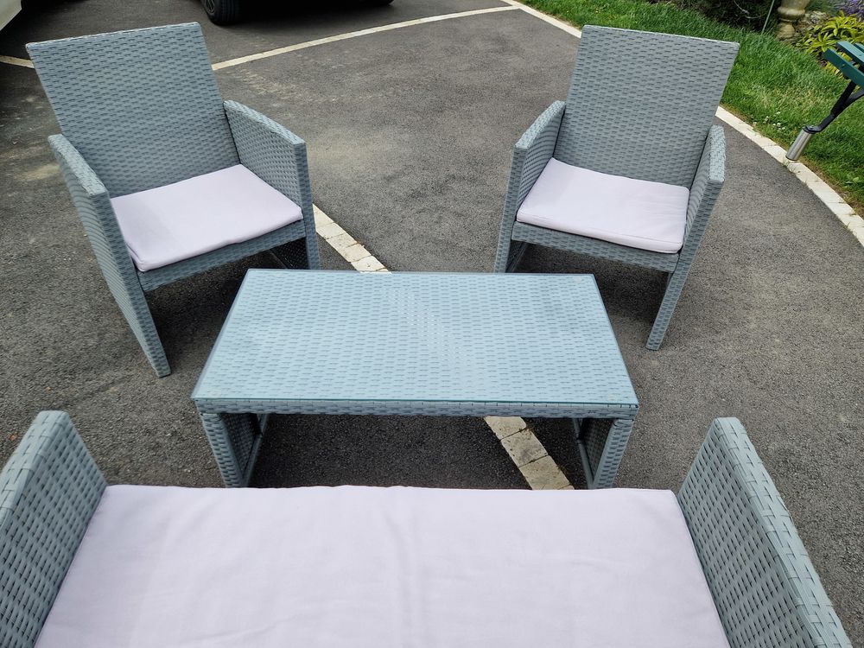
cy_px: 324
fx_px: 574
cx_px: 432
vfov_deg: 58.9
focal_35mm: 23
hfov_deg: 73.9
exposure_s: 1/1272
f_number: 1.8
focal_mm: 5.4
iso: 50
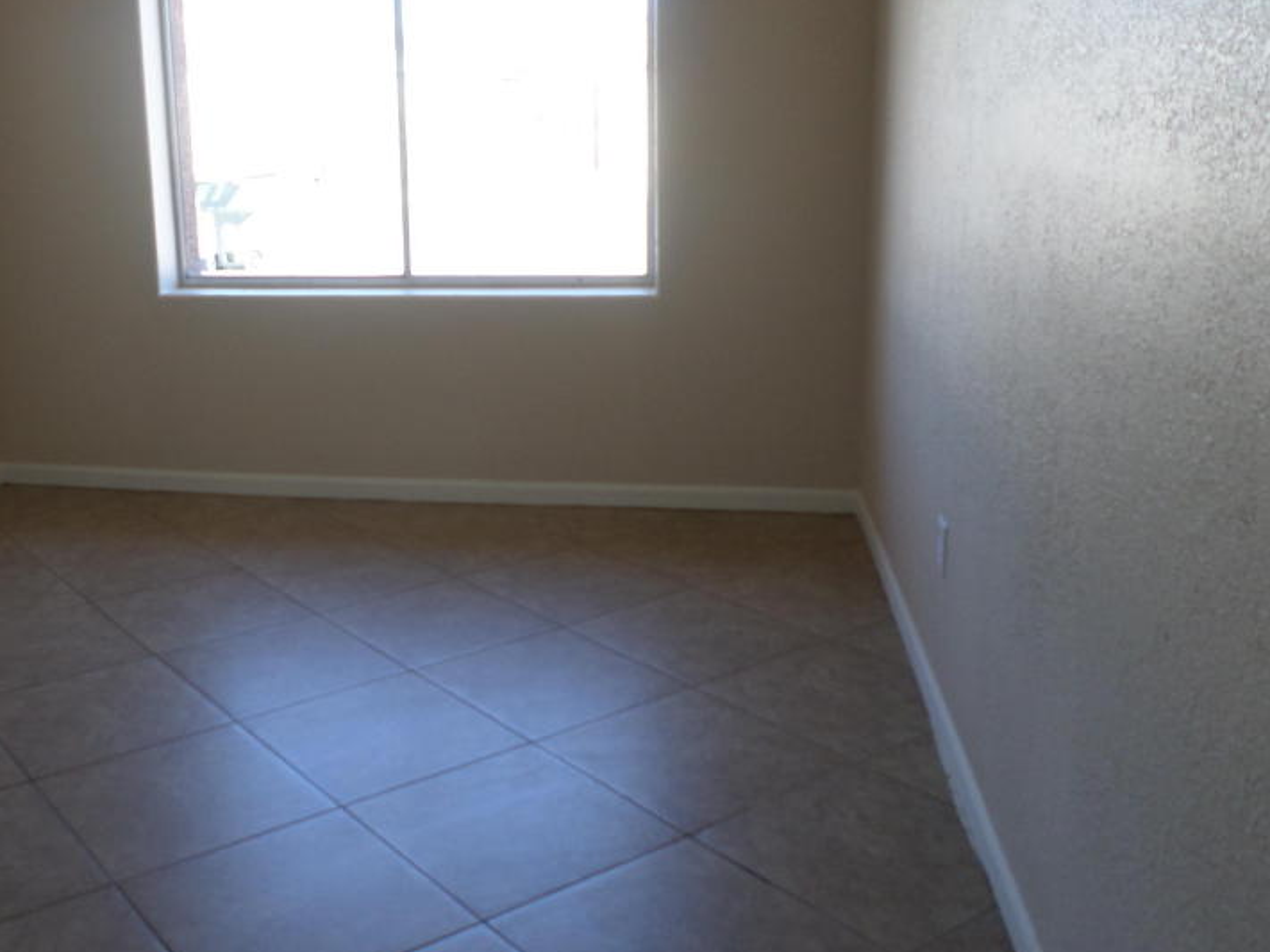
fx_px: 1321
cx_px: 386
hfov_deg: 50.1
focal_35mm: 36
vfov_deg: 39.4
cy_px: 364
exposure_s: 1/90
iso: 80
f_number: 2.5
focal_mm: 4.5
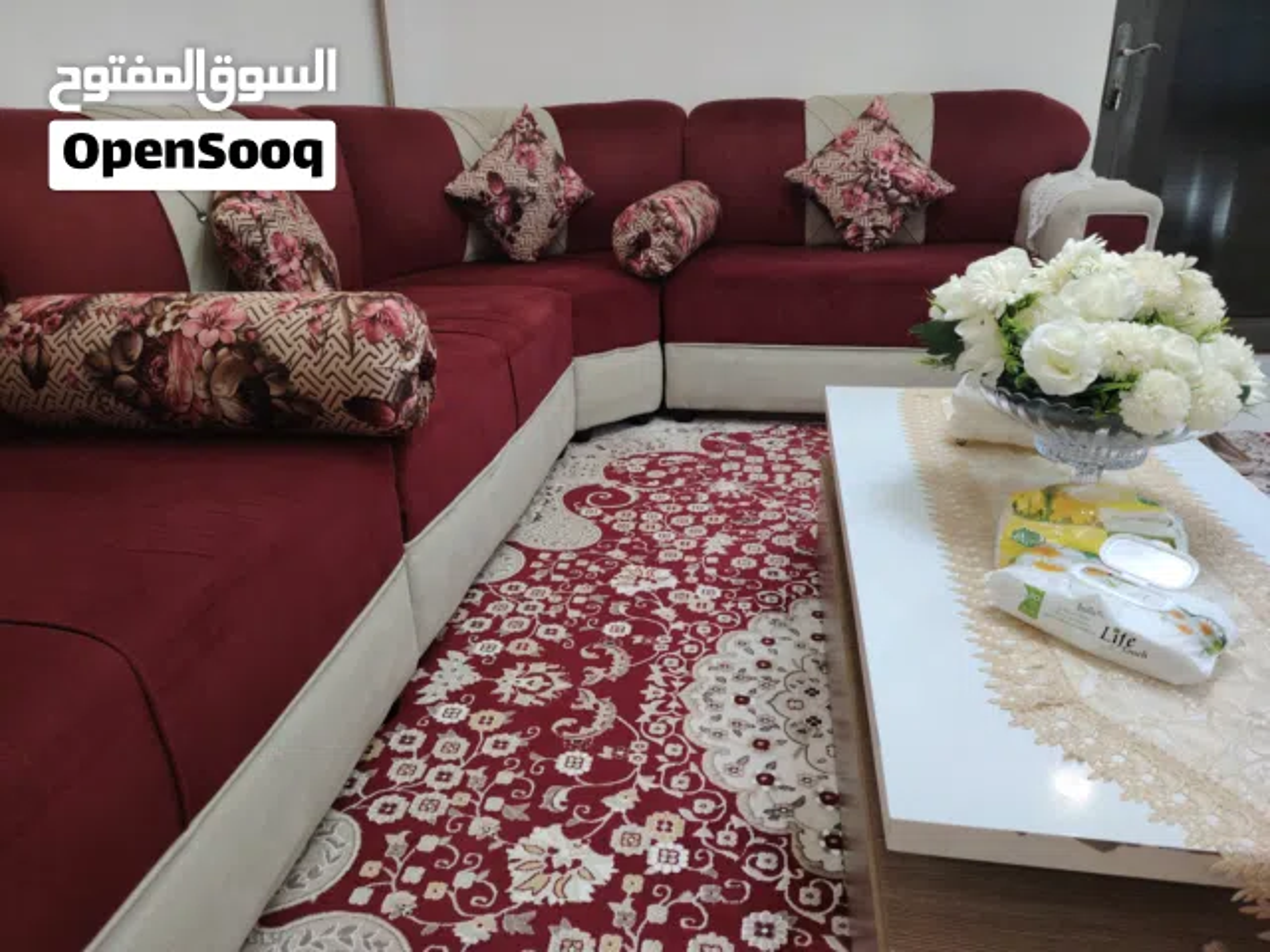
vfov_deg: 56.8
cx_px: 635
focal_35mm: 24
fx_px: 881
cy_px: 476
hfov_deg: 71.6
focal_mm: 5.25
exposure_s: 1/33.3
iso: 290
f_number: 1.75
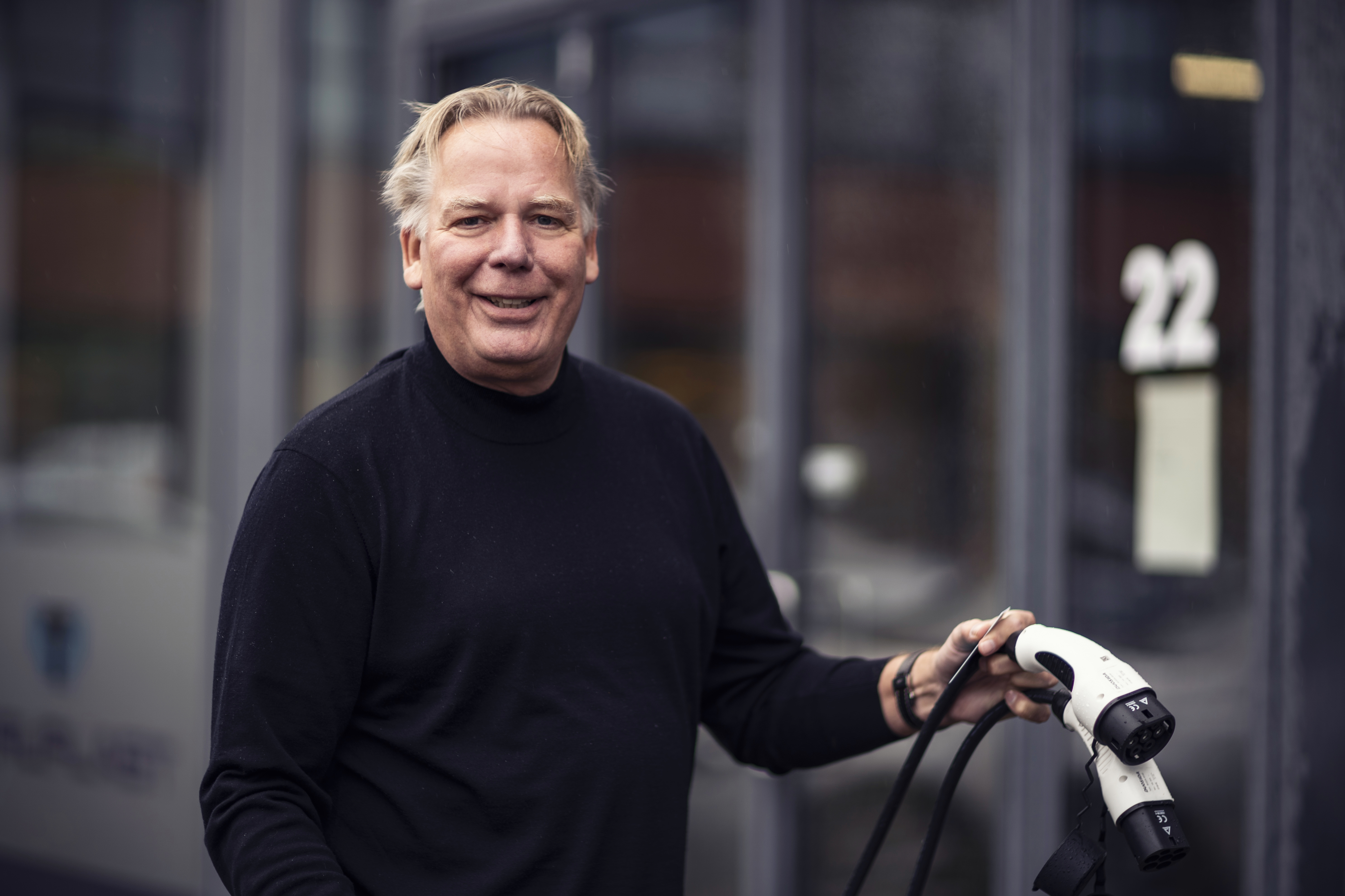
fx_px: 3176
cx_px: 672
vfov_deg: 16.1
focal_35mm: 85
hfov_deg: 23.9
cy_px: 448
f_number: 1.3
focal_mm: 85
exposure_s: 1/500
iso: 125
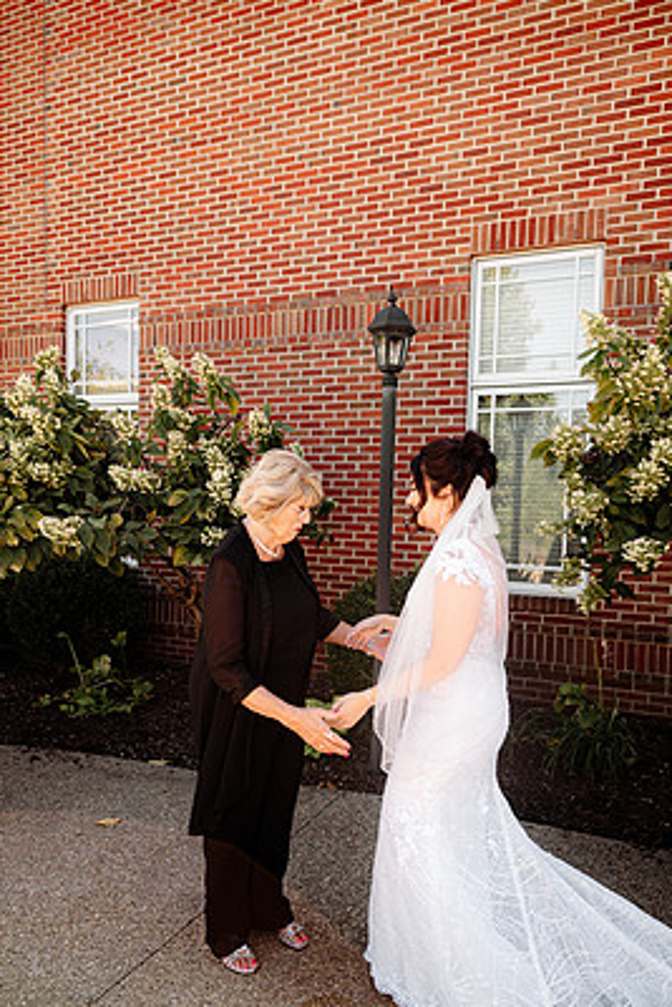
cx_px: 310
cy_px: 564
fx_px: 755
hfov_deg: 47.9
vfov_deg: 67.1
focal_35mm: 27
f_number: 2.8
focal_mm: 24
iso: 250
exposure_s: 1/640
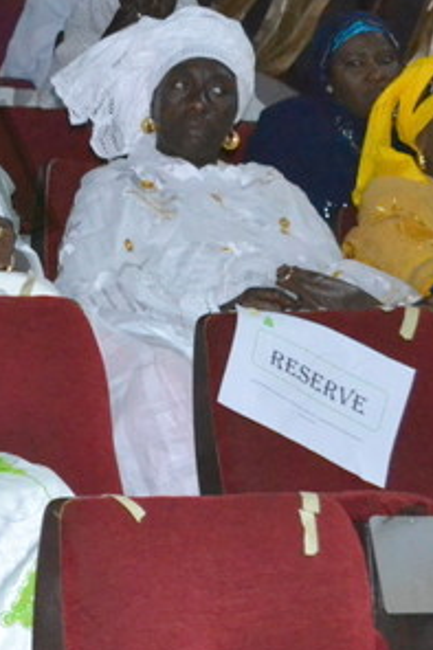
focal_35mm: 211
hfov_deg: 6.4
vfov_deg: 9.7
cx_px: -251
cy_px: 178
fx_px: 3811
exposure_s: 1/125
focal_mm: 52
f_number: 5.6
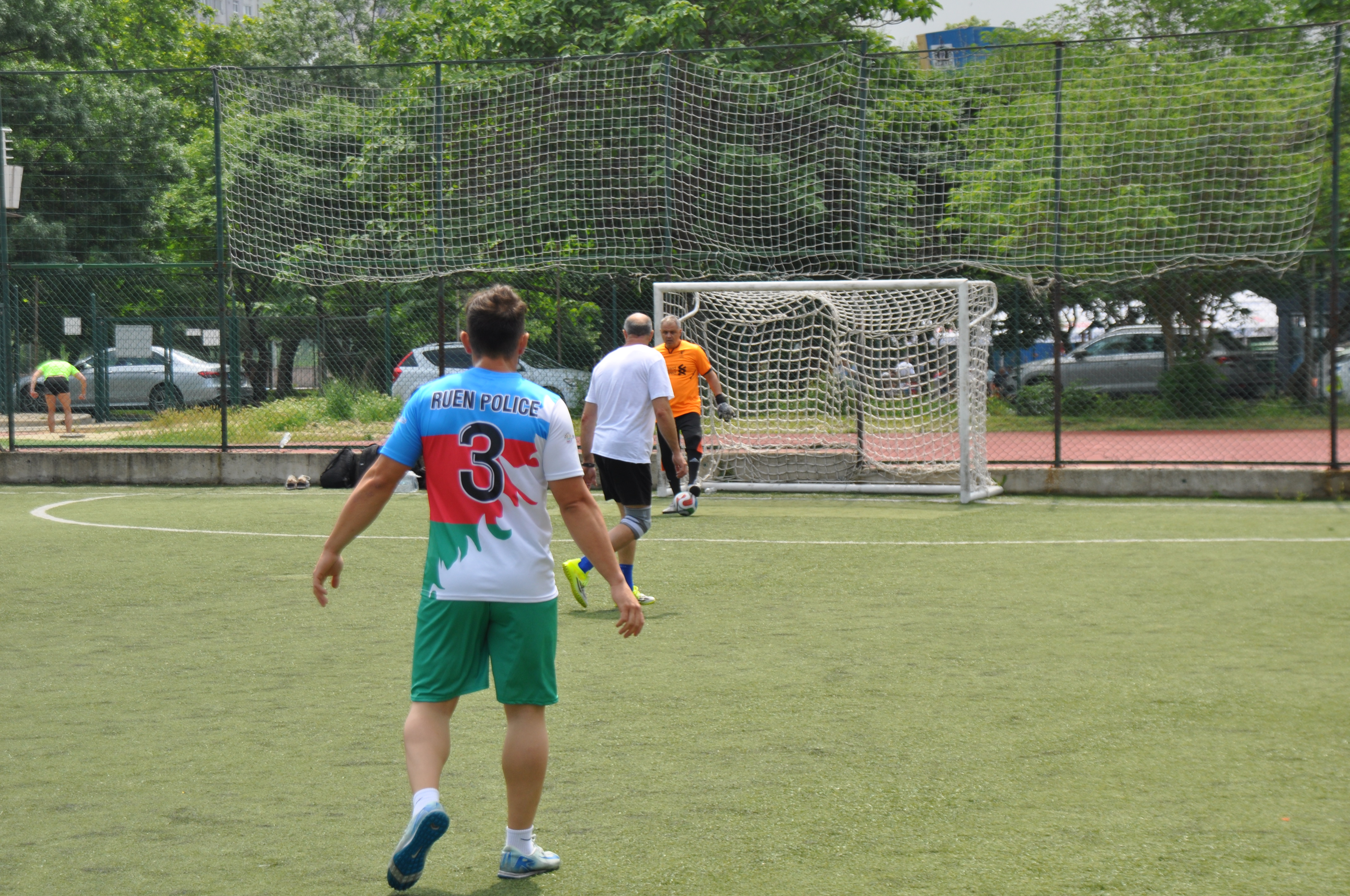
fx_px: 3483
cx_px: 675
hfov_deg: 21.9
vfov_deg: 14.7
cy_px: 448
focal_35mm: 93
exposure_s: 1/500
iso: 220
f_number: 5.6
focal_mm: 62
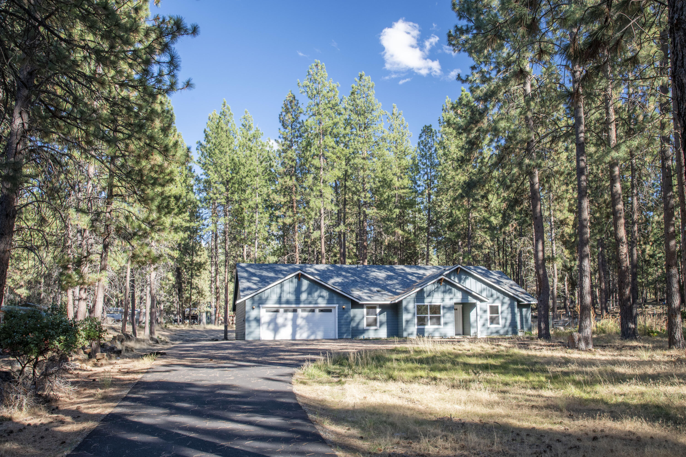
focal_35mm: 31
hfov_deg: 60.3
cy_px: 228
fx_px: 591
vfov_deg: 42.3
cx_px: 343
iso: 200
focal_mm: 31
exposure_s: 1/30
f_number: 11
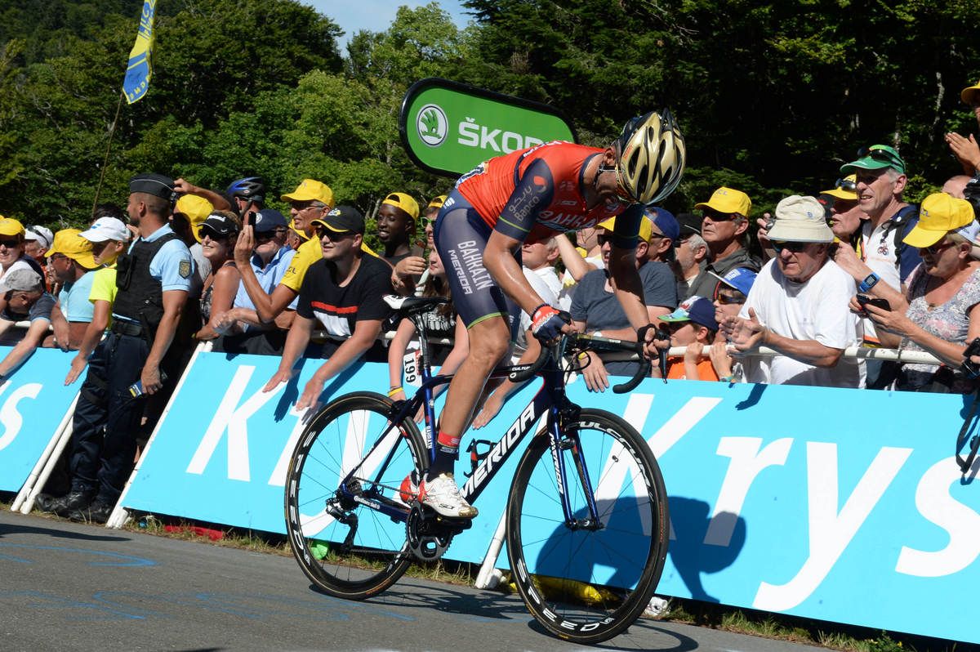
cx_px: 490
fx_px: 1904
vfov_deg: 19.4
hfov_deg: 28.9
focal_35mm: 70
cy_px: 326
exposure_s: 1/500
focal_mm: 70
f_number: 20
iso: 1000
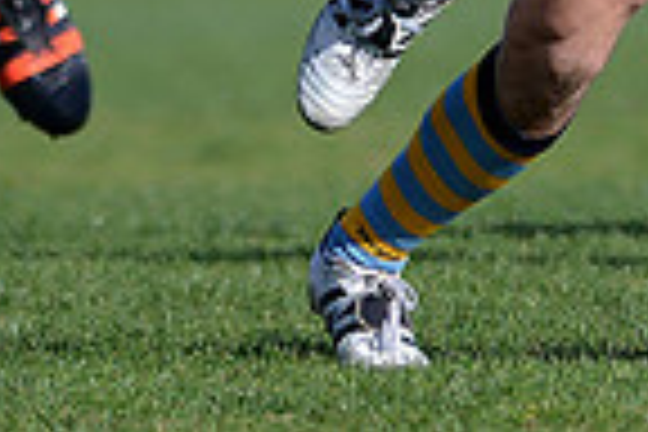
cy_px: -434
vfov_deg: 0.8
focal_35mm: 1698
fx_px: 30562
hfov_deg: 1.2
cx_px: 266
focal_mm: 420
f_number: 4
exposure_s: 1/4000
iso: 560
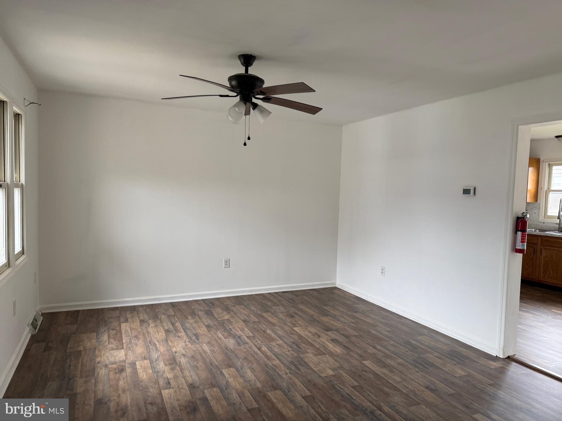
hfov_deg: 71.6
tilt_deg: -2.8
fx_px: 390
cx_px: 281
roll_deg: -2.1
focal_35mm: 24
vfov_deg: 56.8
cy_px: 210
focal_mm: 6.76
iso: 125
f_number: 1.78
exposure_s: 1/121
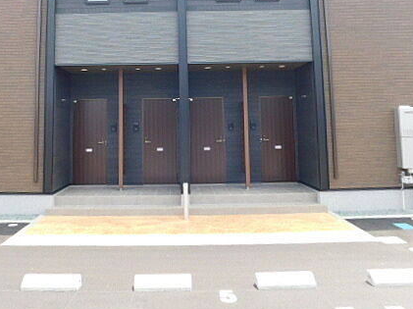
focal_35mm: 35
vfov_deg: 39.6
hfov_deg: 52.3
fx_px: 417
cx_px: 167
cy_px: 79
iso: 125
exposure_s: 1/400
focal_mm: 4
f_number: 3
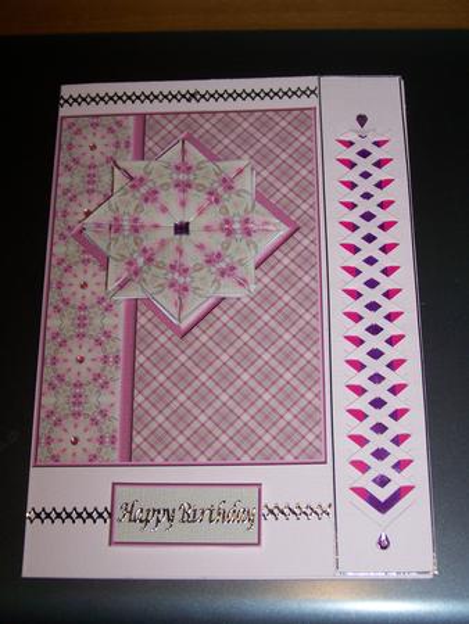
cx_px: 234
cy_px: 312
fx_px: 1065
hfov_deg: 24.8
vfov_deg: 32.7
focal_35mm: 59
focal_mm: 9.8
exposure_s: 1/80
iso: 80
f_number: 3.1
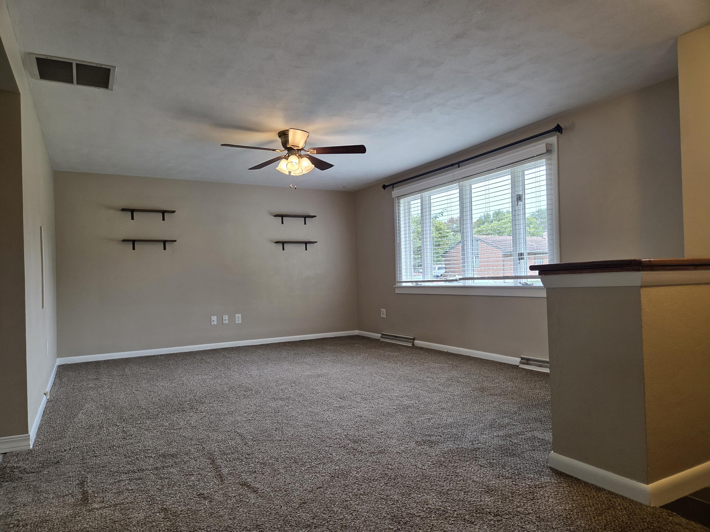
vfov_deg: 58.9
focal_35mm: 23
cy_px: 266
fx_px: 472
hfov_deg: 73.9
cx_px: 355
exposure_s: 1/120
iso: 125
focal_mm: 5.4
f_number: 1.8
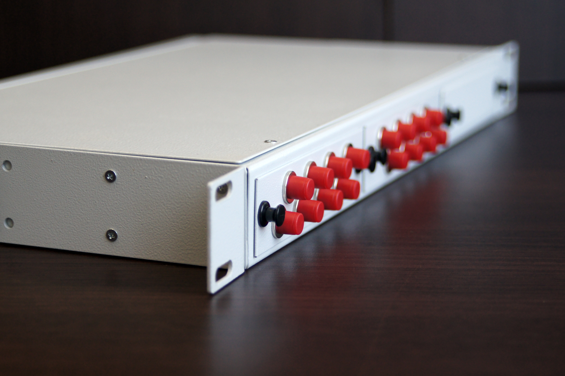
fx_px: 1411
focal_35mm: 90
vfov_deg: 15.2
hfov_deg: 22.6
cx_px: 282
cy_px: 188
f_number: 4.5
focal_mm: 60
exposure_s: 1/100
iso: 500
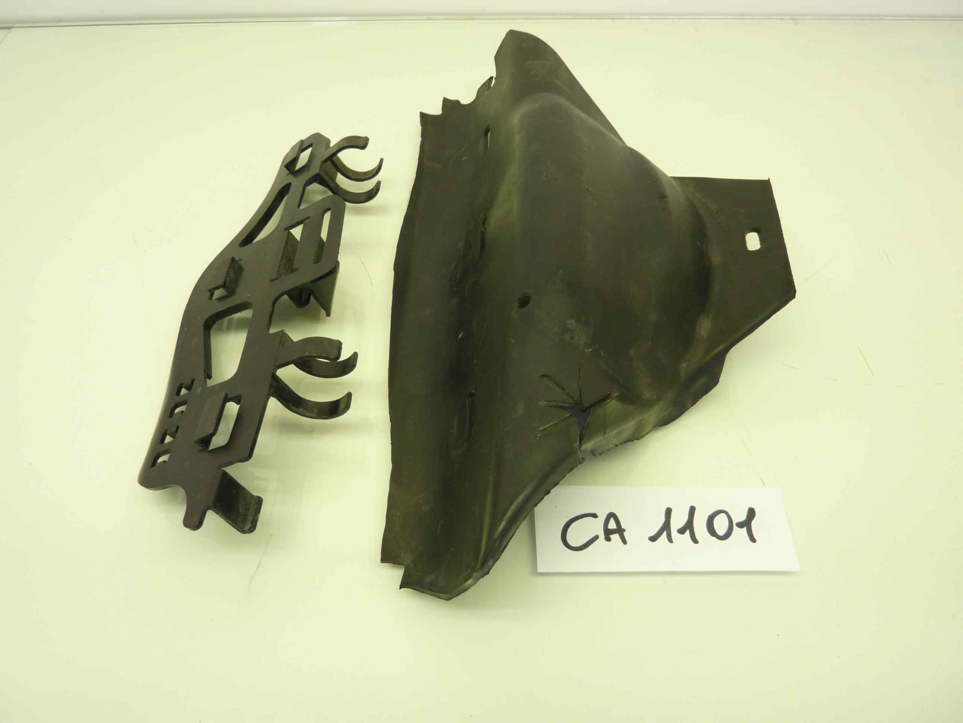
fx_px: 695
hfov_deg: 69.4
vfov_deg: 54.9
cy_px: 362
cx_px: 482
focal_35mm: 25
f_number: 3.3
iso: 80
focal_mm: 4.1
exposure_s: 1/25
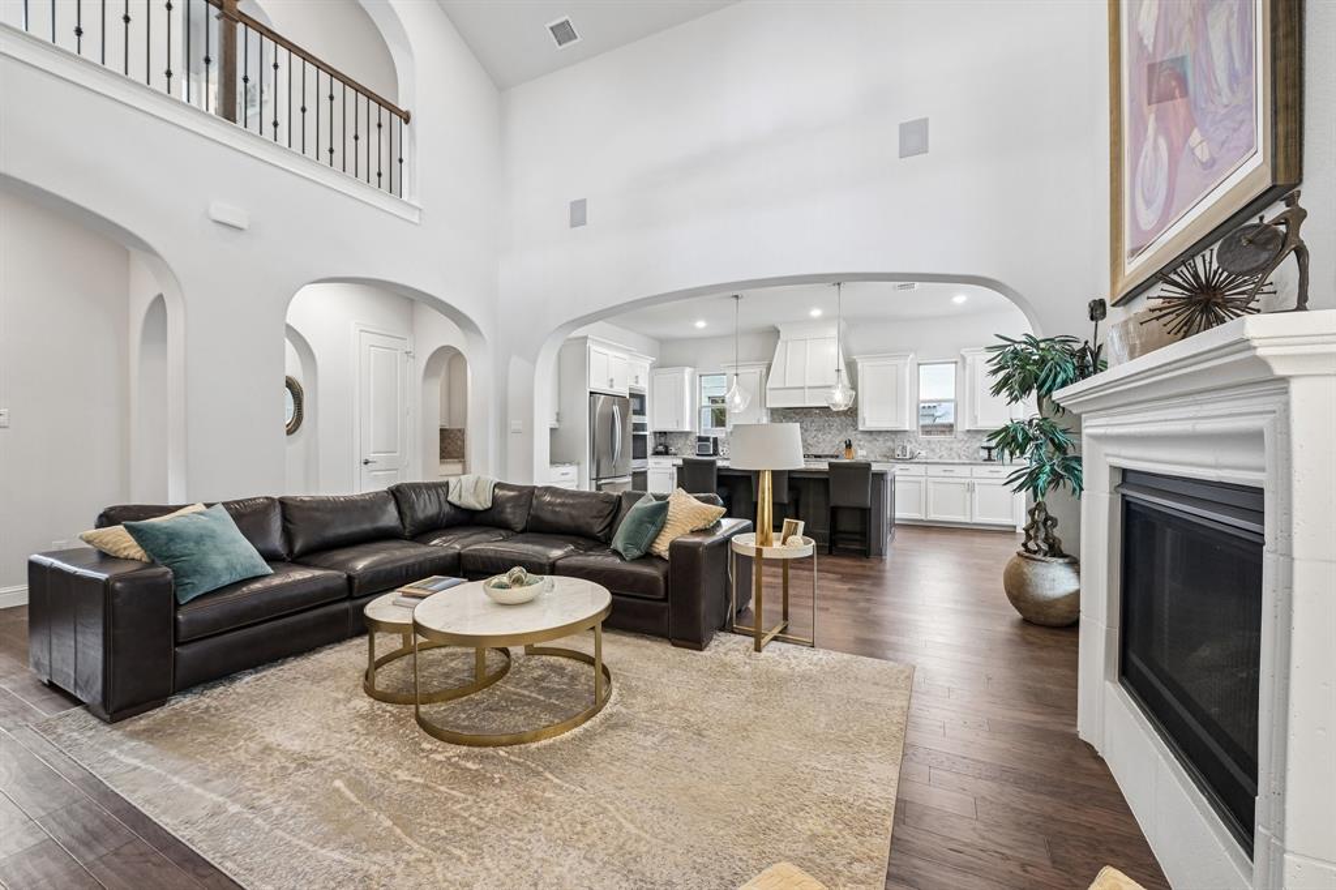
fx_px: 519
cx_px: 668
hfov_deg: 104.3
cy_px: 445
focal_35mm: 14
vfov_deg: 81.2
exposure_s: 1/10
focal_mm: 14
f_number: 8
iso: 400
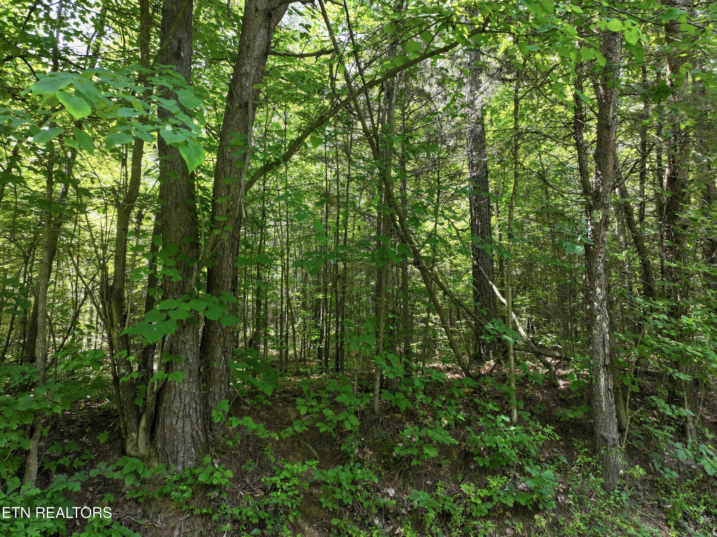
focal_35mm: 24
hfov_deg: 71.6
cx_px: 358
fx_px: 497
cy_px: 268
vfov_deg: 56.8
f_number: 2.8
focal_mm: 12.29
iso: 130
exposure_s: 1/120
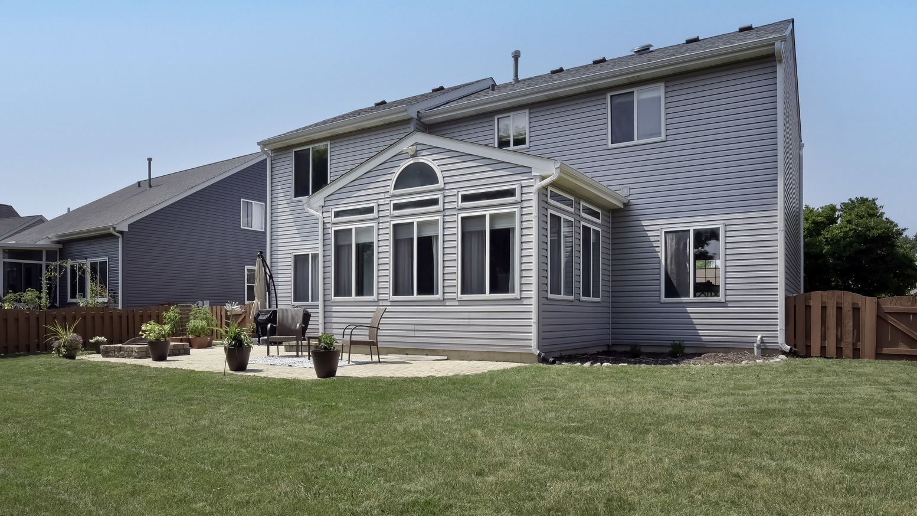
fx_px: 584
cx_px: 450
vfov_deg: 47.6
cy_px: 284
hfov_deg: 76.3
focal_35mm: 24
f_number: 11
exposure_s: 1/200
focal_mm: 22
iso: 125
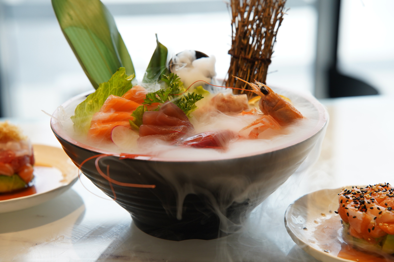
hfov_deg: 27.0
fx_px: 821
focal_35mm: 75
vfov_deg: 18.2
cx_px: 197
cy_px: 131
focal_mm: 75
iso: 800
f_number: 5
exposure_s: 1/125
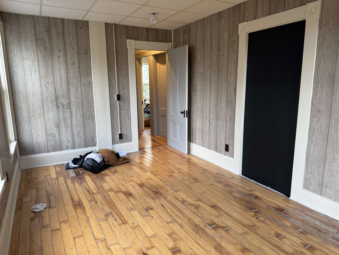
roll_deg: +0.2
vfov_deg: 56.8
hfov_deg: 71.6
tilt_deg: -10.7
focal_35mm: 24
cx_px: 170
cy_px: 128
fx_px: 235
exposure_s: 1/120
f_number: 1.78
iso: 200
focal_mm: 6.76
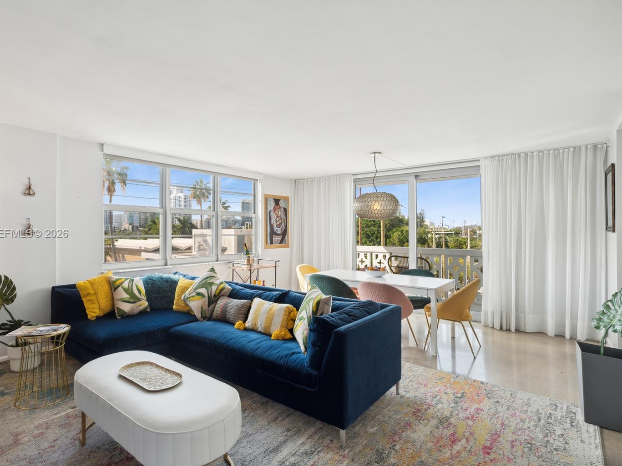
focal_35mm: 18
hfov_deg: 87.6
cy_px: 234
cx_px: 290
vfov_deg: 71.6
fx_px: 323
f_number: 9
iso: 200
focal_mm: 16
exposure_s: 1/25
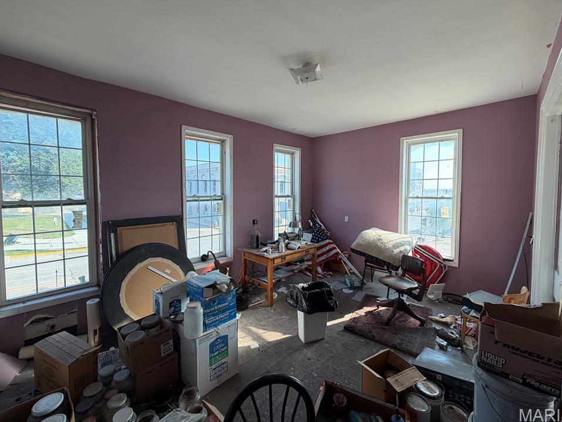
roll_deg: +0.3
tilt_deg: -2.1
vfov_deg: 81.7
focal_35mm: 15
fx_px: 244
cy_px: 202
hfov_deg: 98.2
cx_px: 277
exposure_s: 1/121
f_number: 2.2
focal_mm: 2.22
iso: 64
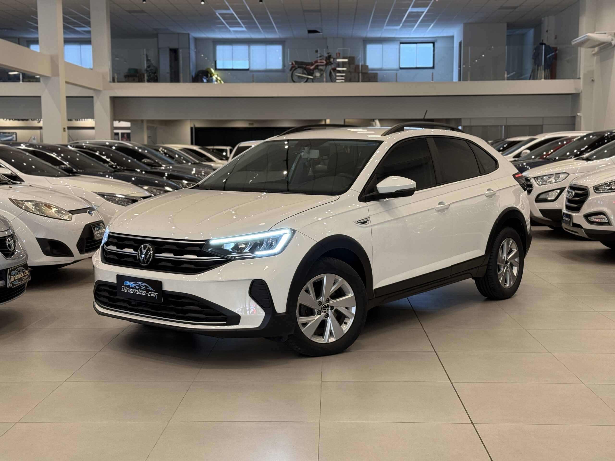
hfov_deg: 39.7
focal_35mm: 48
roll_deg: +0.2
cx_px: 308
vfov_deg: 30.3
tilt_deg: -5.2
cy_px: 230
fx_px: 853
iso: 100
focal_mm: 6.76
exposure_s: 1/60
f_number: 1.78
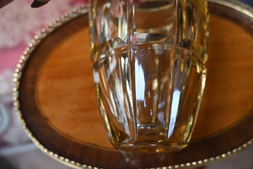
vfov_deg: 28.5
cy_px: 84
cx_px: 126
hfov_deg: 41.7
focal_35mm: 47
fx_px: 332
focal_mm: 31.5
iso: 720
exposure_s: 1/125
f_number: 4
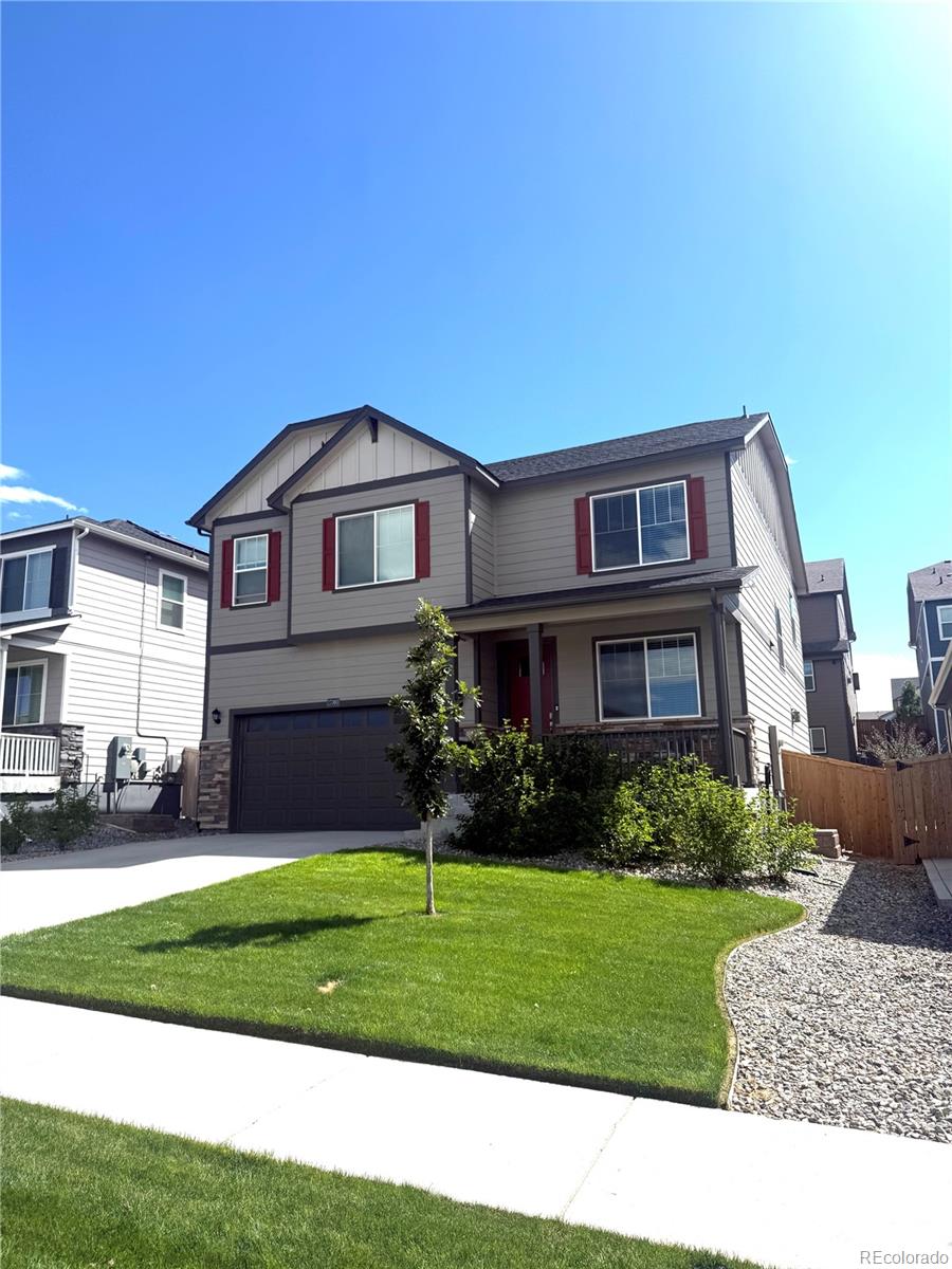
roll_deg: +0.1
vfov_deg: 71.6
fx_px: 880
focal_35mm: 24
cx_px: 476
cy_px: 634
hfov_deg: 56.8
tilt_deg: +10.9
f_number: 1.78
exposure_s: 1/7353
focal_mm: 6.76
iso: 80
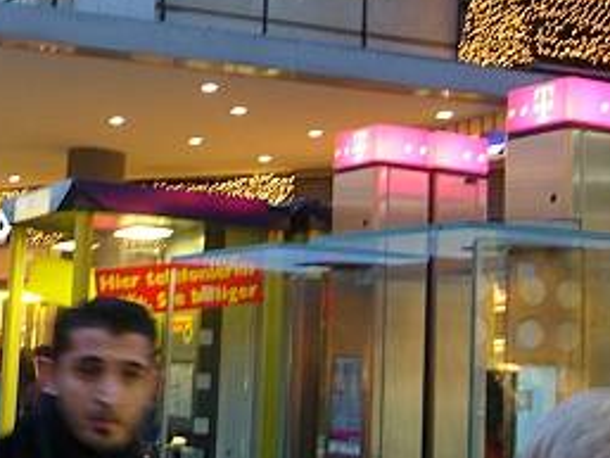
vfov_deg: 17.6
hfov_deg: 22.9
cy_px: 90
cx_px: 43
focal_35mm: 83
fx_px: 1463
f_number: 2.8
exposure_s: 1/15
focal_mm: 5.8
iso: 125
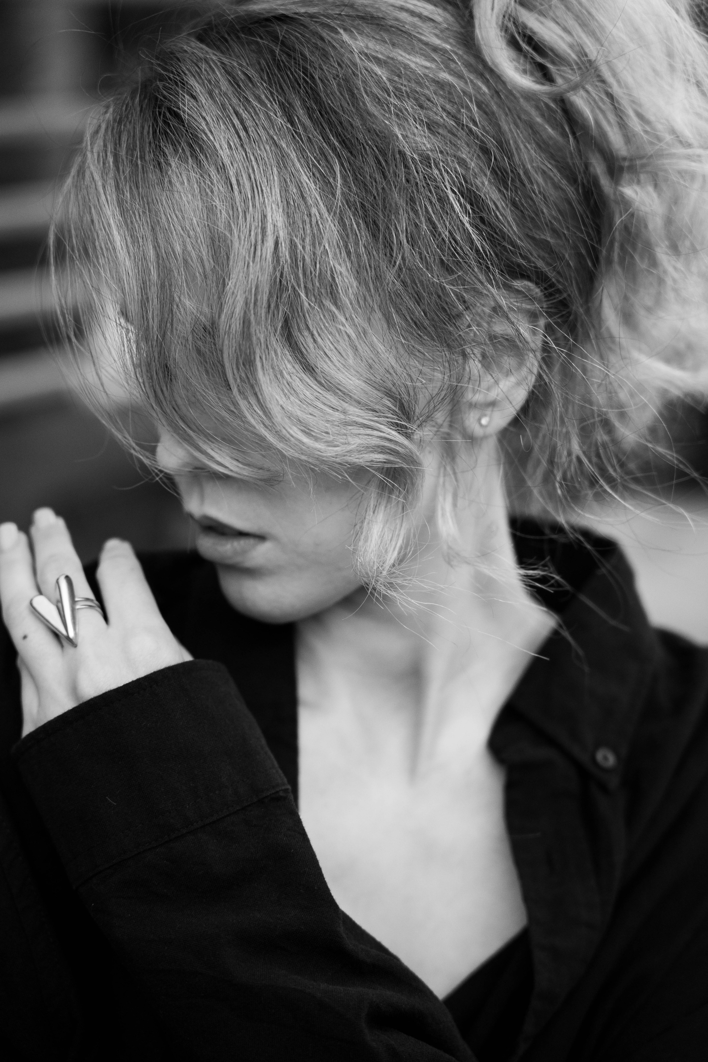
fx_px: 2065
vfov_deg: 28.8
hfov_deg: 19.5
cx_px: 354
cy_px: 531
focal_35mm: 70
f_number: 2.8
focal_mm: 70
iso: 1600
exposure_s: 1/640
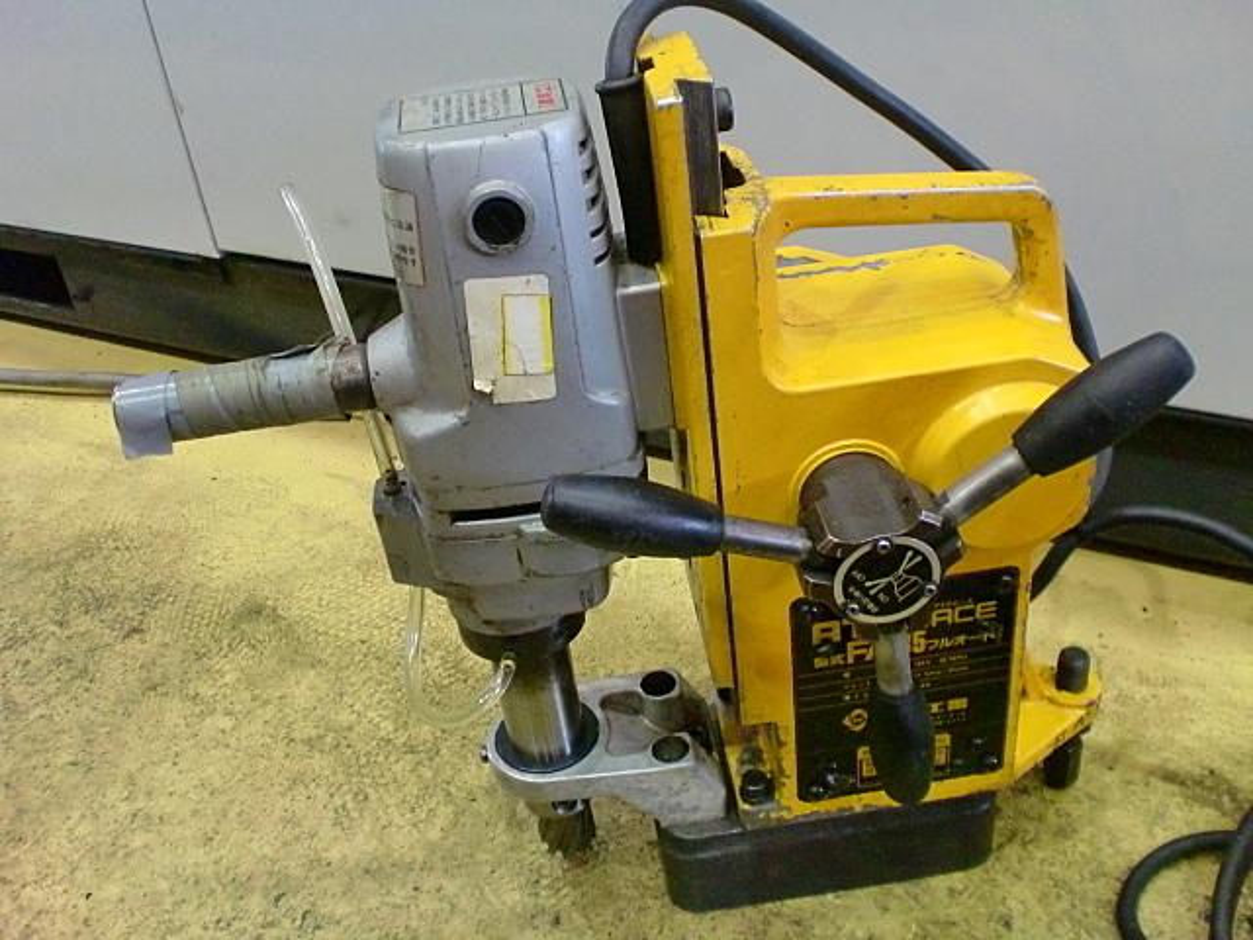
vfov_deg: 40.7
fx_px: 1267
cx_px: 626
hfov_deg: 52.6
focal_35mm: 35
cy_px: 470
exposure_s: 1/60
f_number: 3.1
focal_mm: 6.3
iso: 500
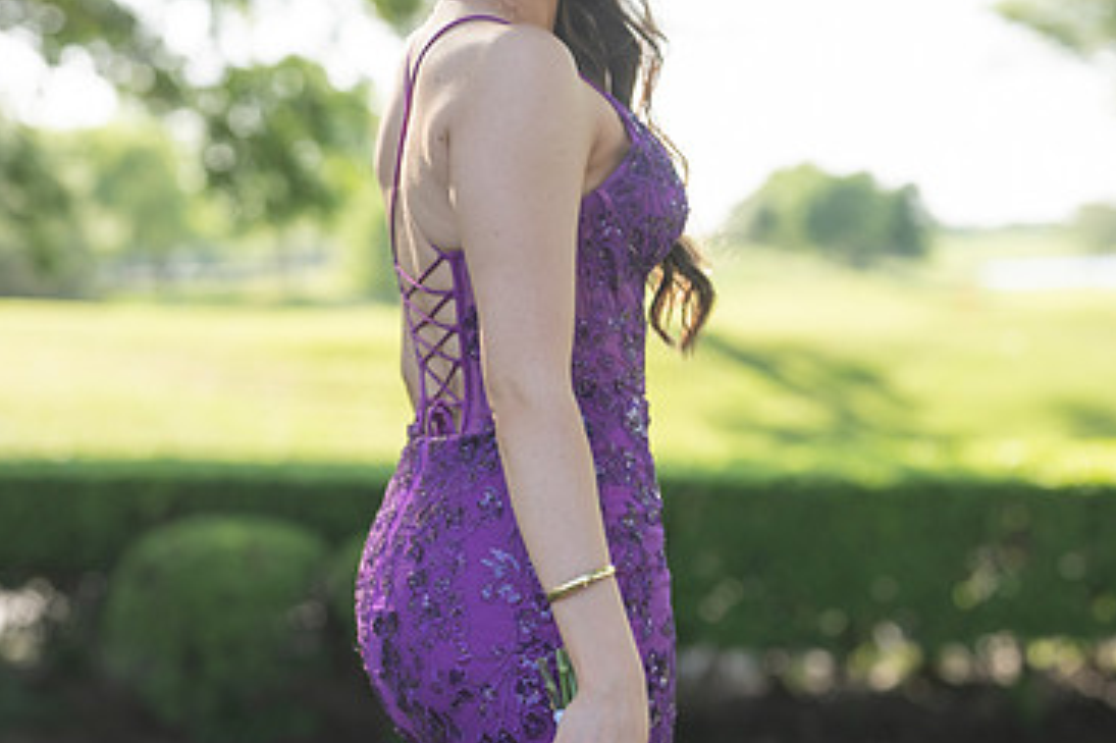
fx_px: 2479
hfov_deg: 25.4
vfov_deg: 17.0
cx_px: 553
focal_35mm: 80
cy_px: 243
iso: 160
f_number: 1.8
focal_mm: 50
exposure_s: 1/1000
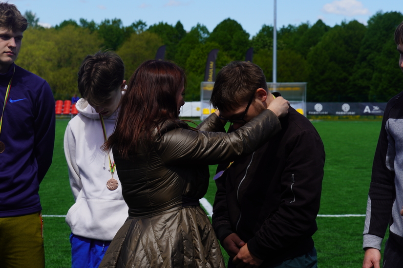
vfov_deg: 13.0
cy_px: 134
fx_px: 1175
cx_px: 202
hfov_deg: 19.5
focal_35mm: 105
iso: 100
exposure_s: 1/200
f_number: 10
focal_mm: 70
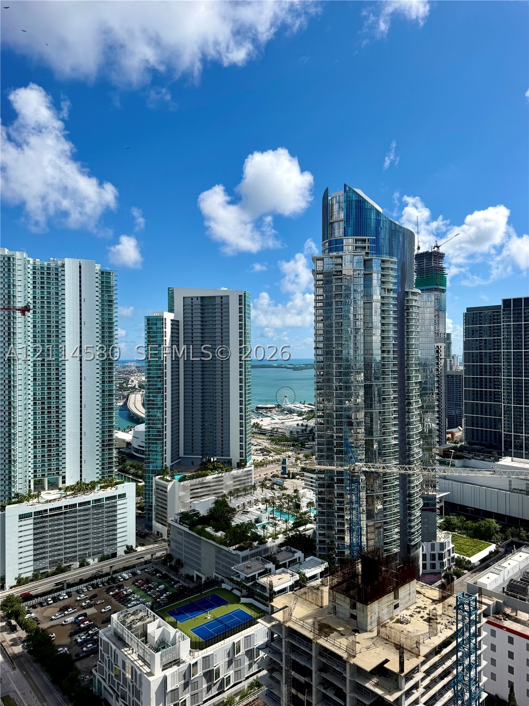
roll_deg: +0.2
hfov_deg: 56.8
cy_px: 353
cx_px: 264
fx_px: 489
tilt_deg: -0.8
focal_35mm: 24
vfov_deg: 71.6
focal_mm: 6.76
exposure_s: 1/7353
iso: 80
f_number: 1.78
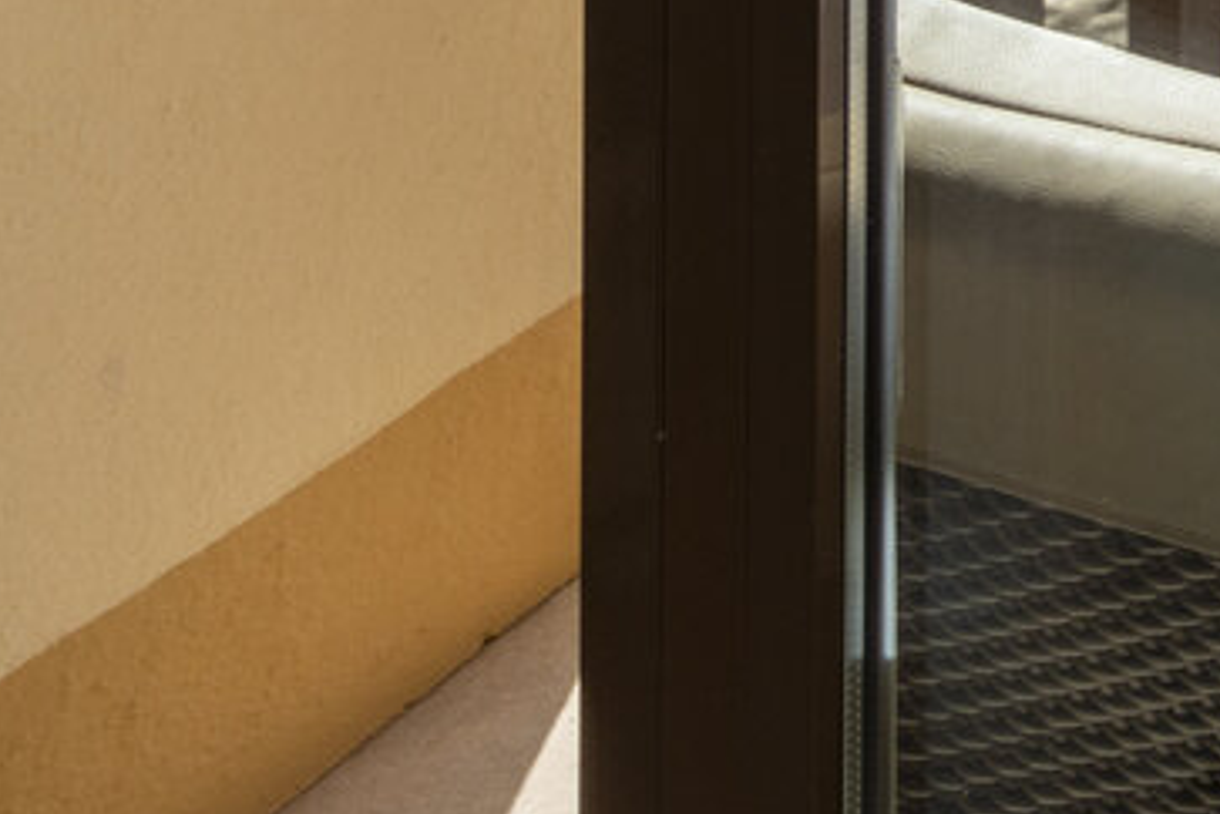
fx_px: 3151
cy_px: -1362
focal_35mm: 93
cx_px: 2937
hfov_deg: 14.4
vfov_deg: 11.2
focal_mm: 17
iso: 100
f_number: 11
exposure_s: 1/60
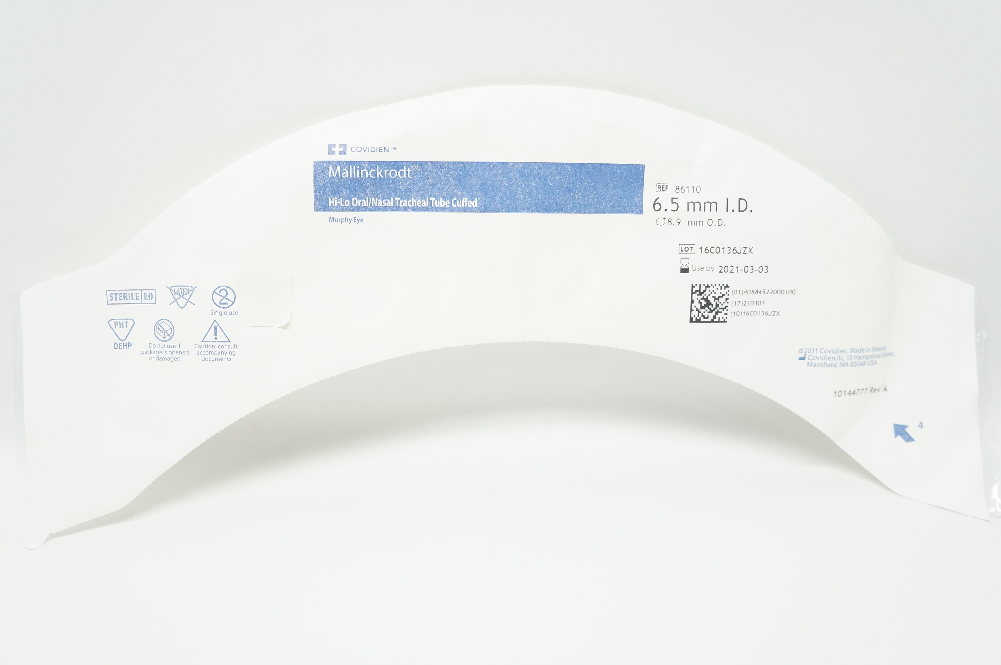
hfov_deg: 59.5
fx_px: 875
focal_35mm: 32
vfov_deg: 41.6
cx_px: 500
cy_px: 332
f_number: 5.6
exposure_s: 1/125
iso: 800
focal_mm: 21
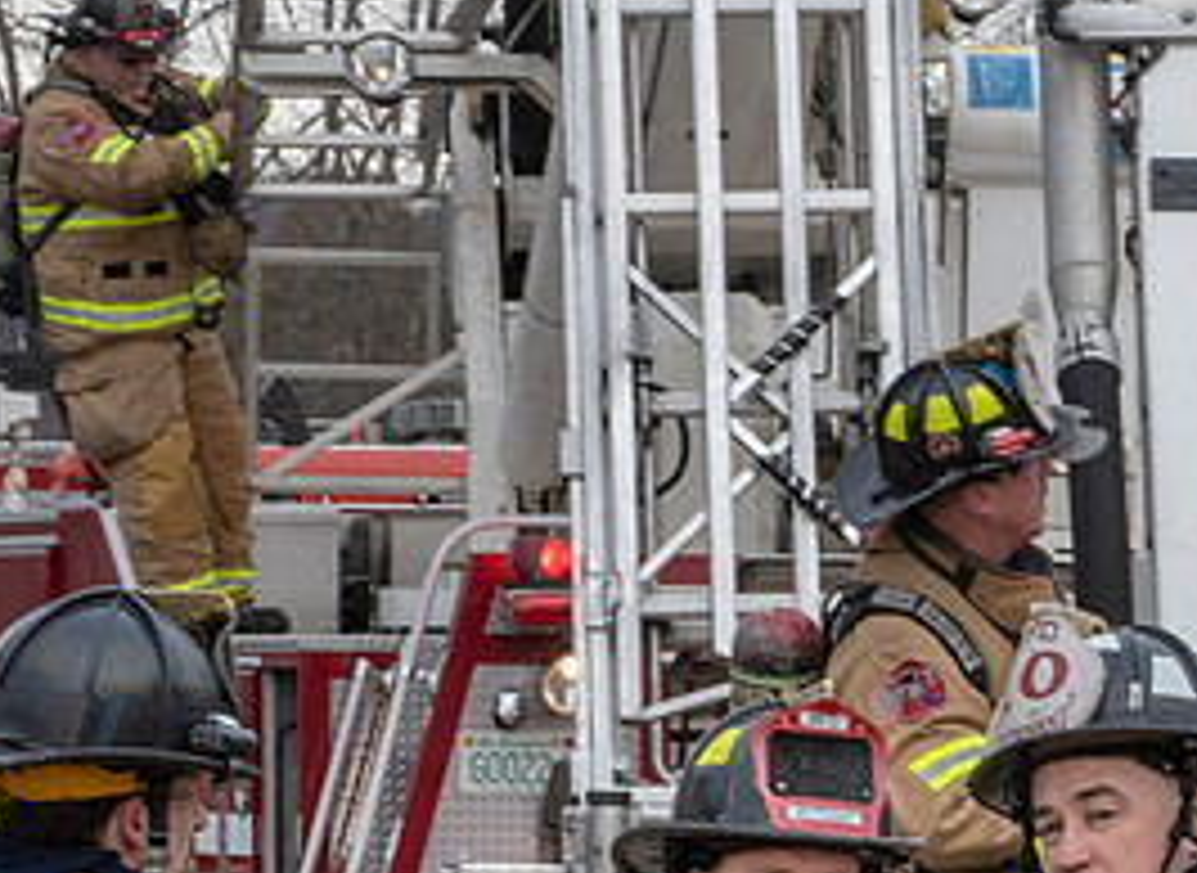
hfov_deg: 4.9
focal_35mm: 411
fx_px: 14072
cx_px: 1158
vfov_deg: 3.5
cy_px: 960
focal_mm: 85
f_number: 18
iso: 1000
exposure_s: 1/160
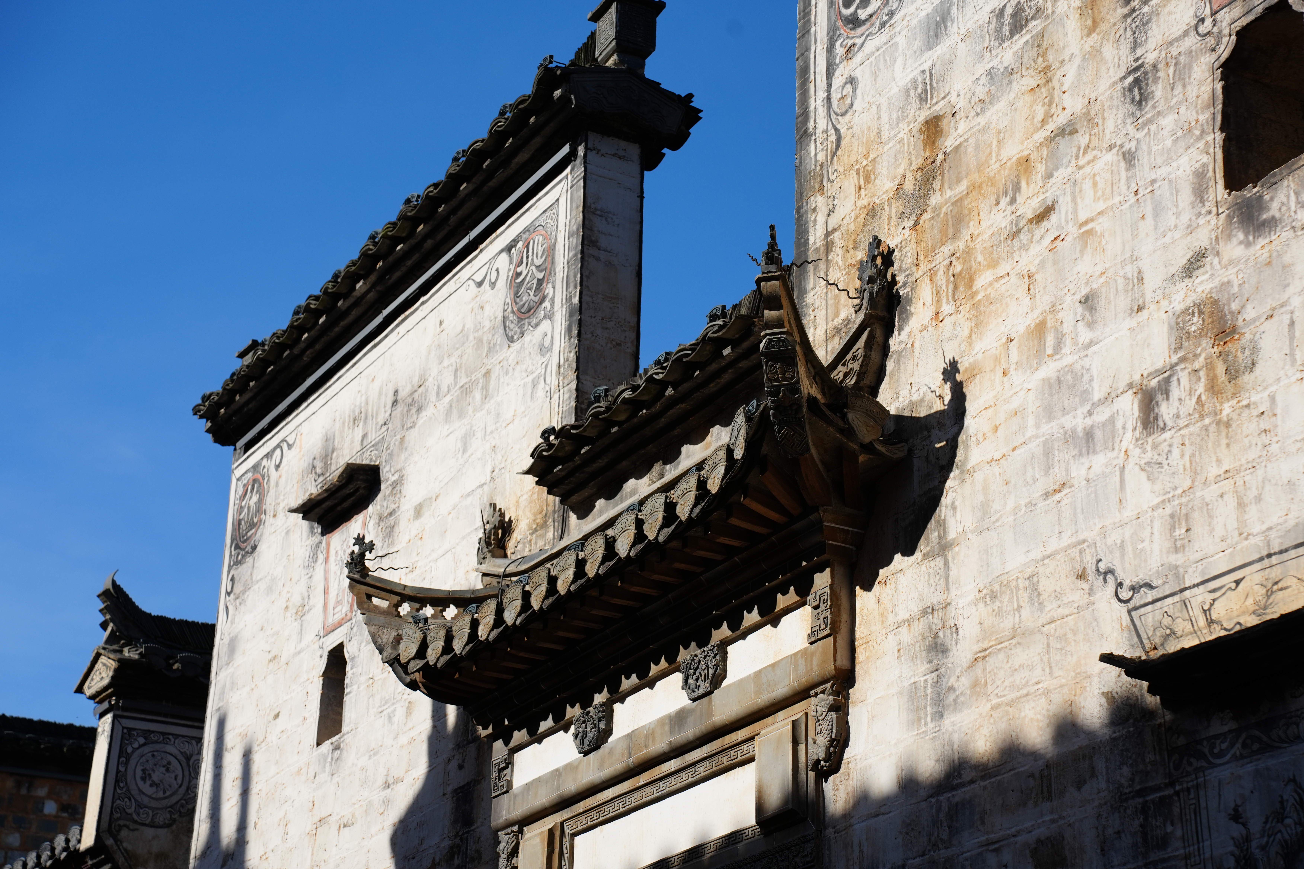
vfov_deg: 18.2
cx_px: 652
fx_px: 2716
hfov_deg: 27.0
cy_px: 434
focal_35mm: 75
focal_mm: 75
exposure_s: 1/2500
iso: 400
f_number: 6.3
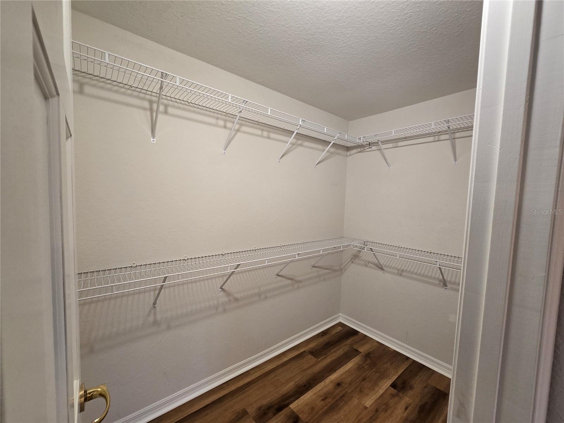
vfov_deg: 89.9
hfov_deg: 106.2
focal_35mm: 13
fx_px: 212
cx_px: 282
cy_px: 212
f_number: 2.2
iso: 125
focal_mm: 2.2
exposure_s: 1/60
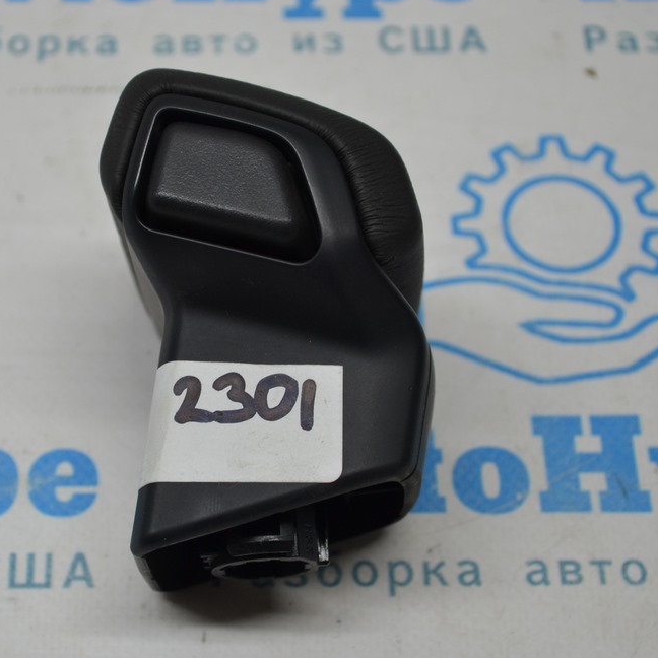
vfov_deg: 19.2
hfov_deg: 19.1
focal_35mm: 91
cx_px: 208
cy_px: 332
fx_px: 1950
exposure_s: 1/125
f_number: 5.3
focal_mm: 45
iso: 400
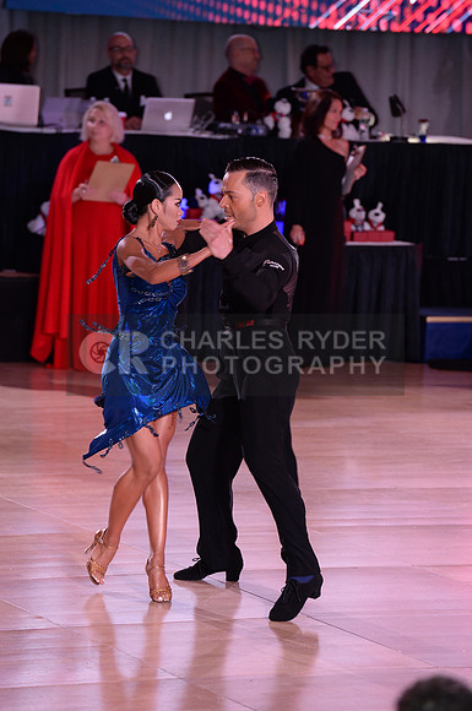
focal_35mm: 200
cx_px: 236
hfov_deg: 6.8
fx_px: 3945
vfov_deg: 10.3
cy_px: 356
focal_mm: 200
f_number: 5
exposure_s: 1/250
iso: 2000
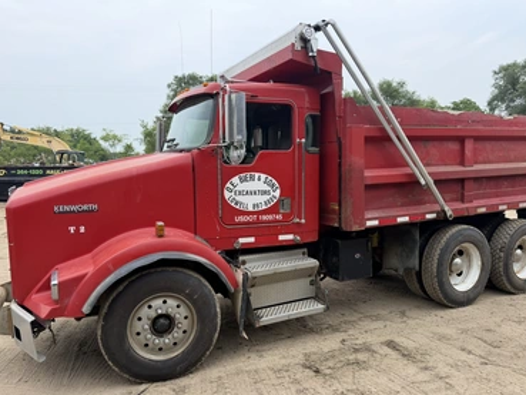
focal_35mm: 26
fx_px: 395
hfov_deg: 67.3
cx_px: 274
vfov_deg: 53.0
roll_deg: +2.1
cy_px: 211
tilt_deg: -4.7
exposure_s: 1/849
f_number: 1.78
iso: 100
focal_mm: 6.76
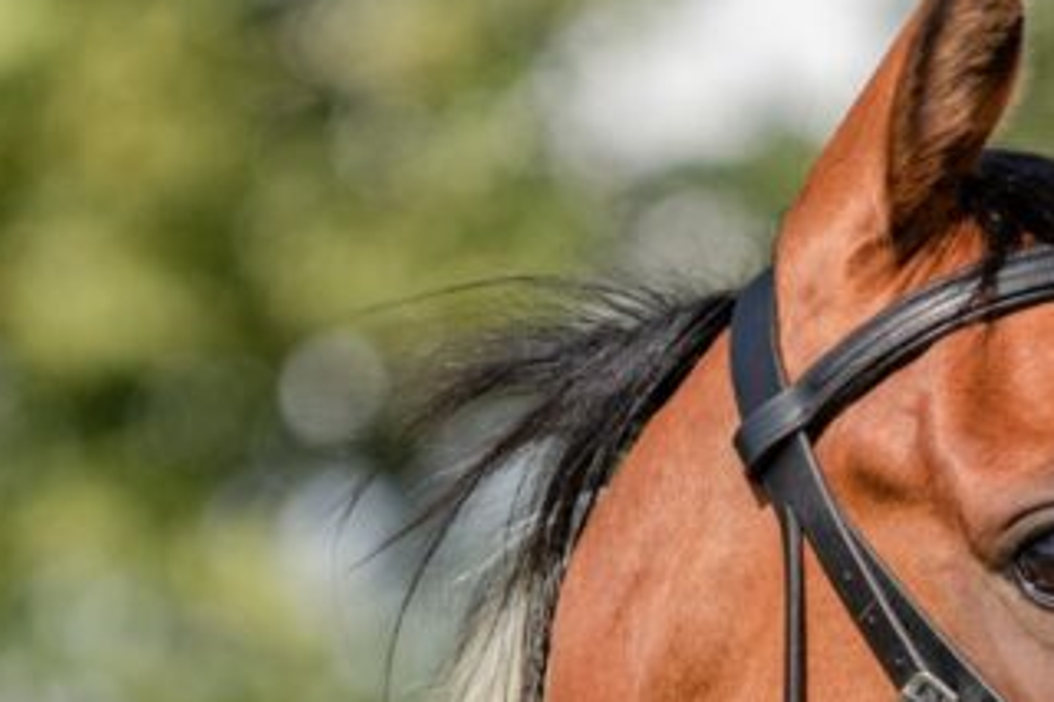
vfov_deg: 1.6
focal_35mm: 879
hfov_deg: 2.3
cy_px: 991
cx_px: 933
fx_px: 25721
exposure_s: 1/3200
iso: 320
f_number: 3.2
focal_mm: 200
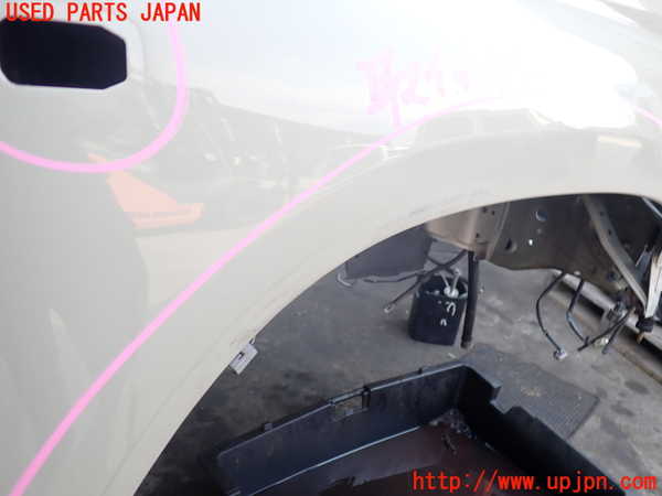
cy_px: 248
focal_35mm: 30
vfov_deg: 46.8
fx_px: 574
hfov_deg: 60.0
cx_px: 331
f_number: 2.3
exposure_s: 1/250
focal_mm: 5.4
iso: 125
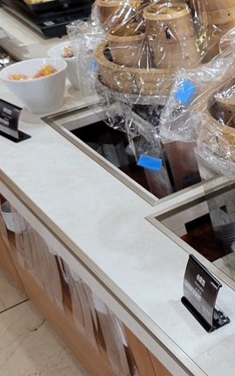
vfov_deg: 31.5
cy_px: 190
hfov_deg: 16.5
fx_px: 666
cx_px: 429
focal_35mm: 65
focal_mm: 5.4
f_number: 1.8
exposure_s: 1/31
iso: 80
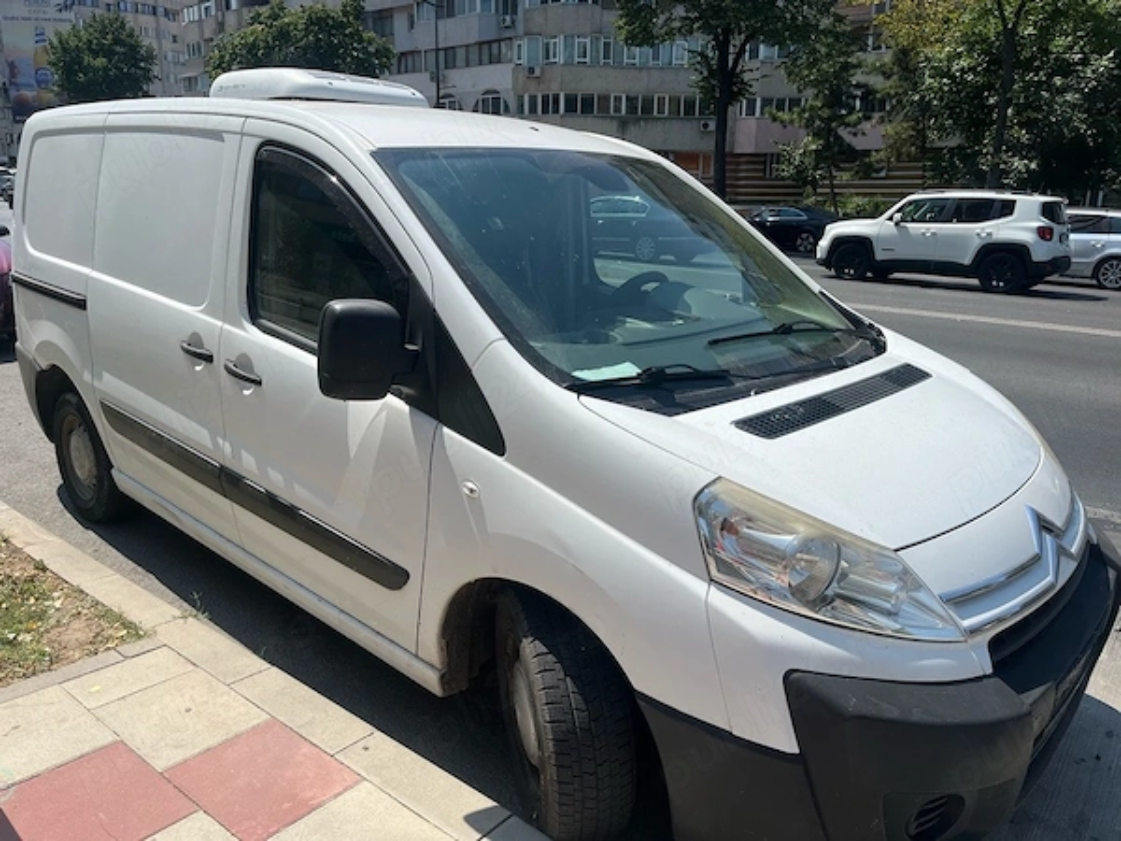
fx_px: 842
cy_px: 420
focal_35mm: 26
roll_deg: -1.0
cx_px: 560
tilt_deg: -15.9
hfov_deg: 67.3
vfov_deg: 53.1
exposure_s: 1/4651
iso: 50
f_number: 1.6
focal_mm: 5.1
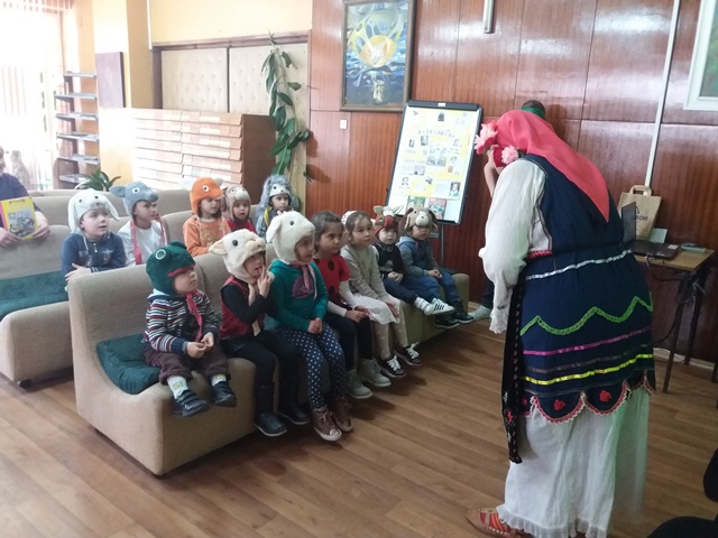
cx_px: 359
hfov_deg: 63.4
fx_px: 581
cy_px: 269
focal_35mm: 28
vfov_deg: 49.7
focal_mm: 3.7
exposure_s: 1/17
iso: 320
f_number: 1.9
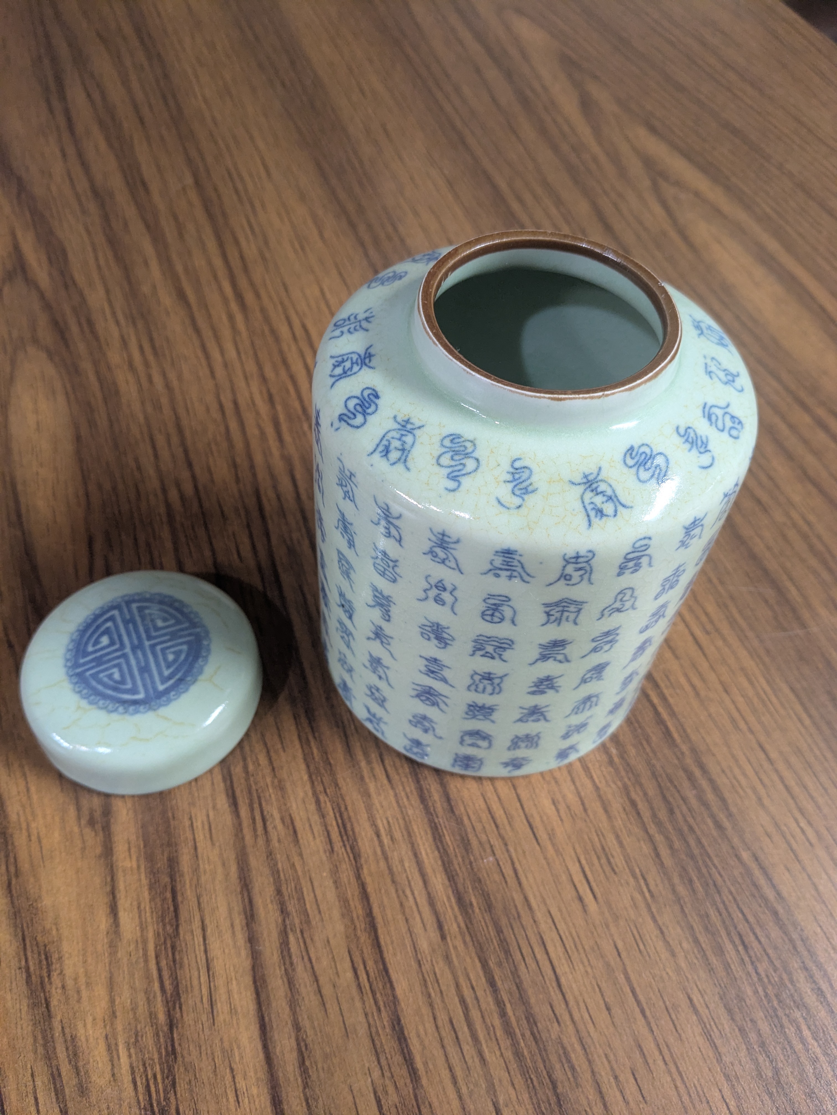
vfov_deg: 65.3
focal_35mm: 27
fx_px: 870
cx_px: 418
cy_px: 558
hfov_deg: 51.4
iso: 151
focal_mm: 4.38
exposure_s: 1/24
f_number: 1.73
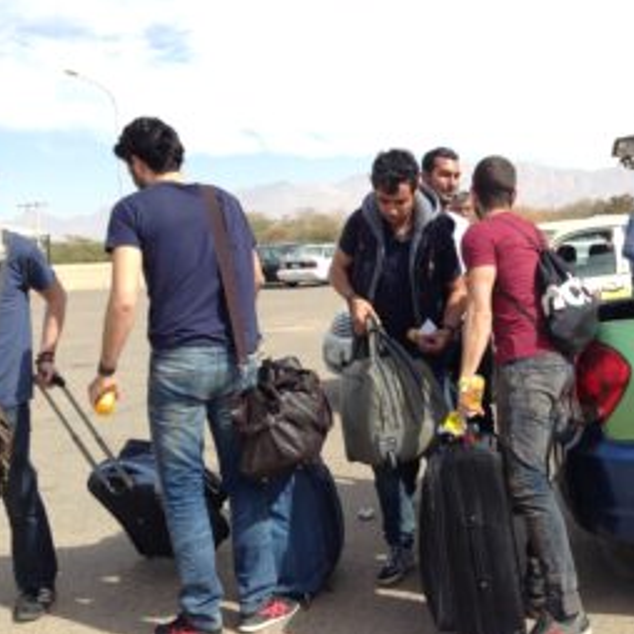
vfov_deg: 36.7
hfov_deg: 36.3
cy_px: 267
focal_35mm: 46
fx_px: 953
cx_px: 434
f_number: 2.4
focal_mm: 4.12
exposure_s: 1/1063
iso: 50
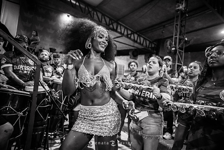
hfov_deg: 73.7
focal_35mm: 24
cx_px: 112
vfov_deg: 53.2
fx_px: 149
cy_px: 75
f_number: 1.8
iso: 1600
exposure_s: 1/320
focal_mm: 24
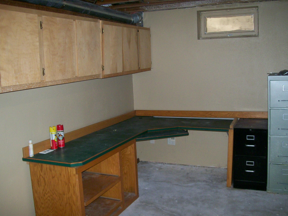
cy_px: 108
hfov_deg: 51.4
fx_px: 300
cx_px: 144
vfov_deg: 39.7
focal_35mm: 36
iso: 140
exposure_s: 1/64
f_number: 2.7
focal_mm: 6
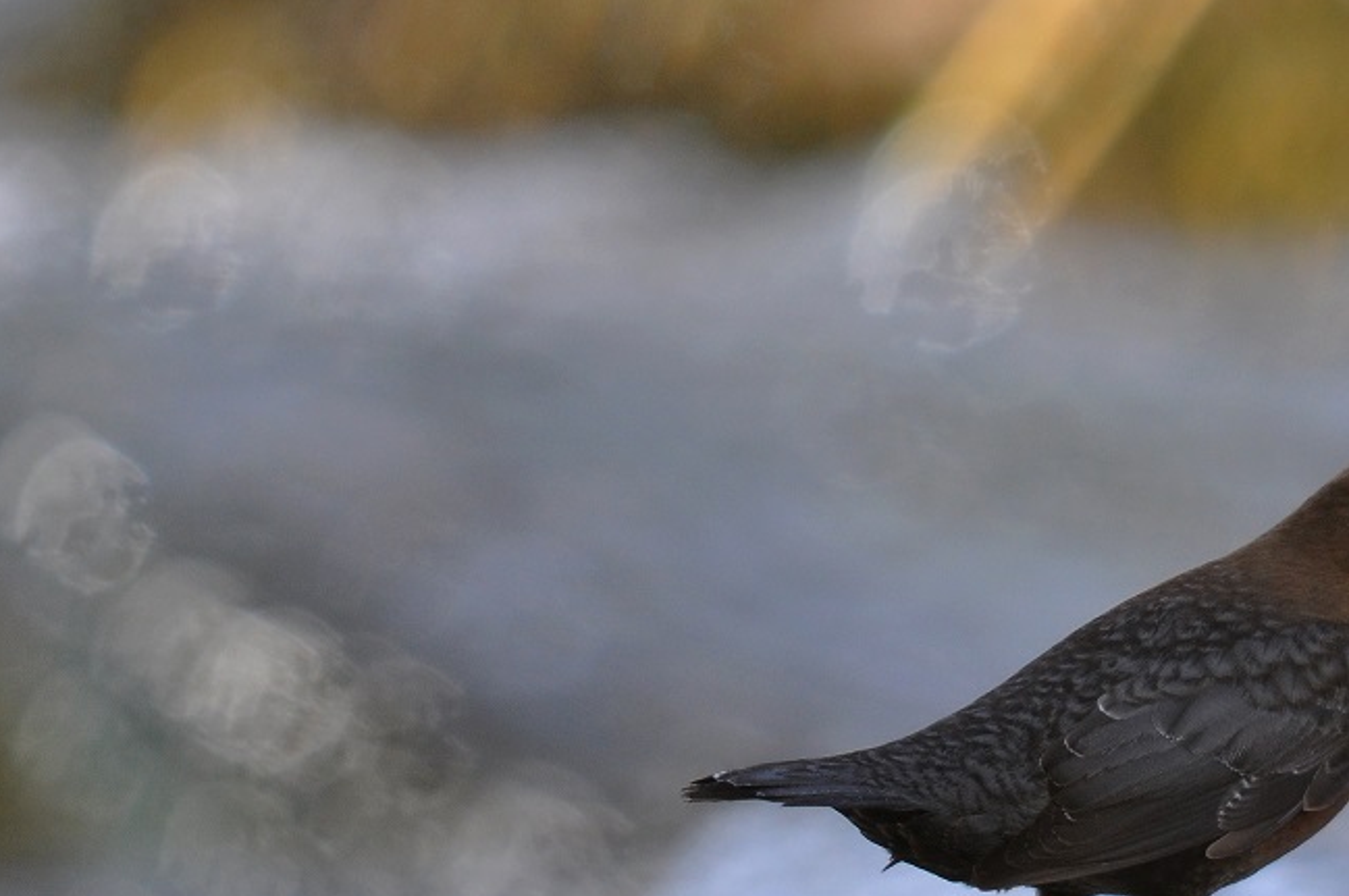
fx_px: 44723
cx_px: 1268
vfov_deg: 1.1
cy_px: 722
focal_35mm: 1195
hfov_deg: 1.7
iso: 400
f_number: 7.1
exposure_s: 1/400
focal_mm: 380
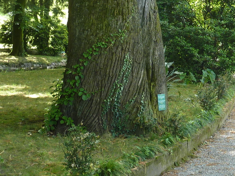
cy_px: 36
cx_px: 225
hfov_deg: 27.9
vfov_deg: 22.0
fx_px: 448
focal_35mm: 66
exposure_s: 1/40
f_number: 3.3
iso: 80
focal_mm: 4.1
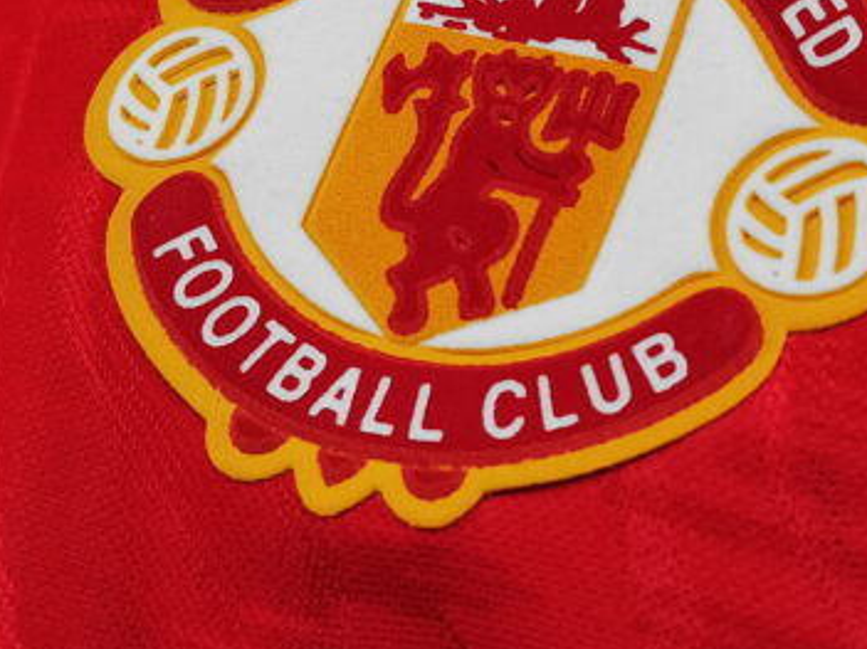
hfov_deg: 23.8
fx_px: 2053
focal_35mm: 82
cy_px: 116
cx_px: 509
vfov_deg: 17.8
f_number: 1.8
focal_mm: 5.58
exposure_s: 1/120
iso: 125
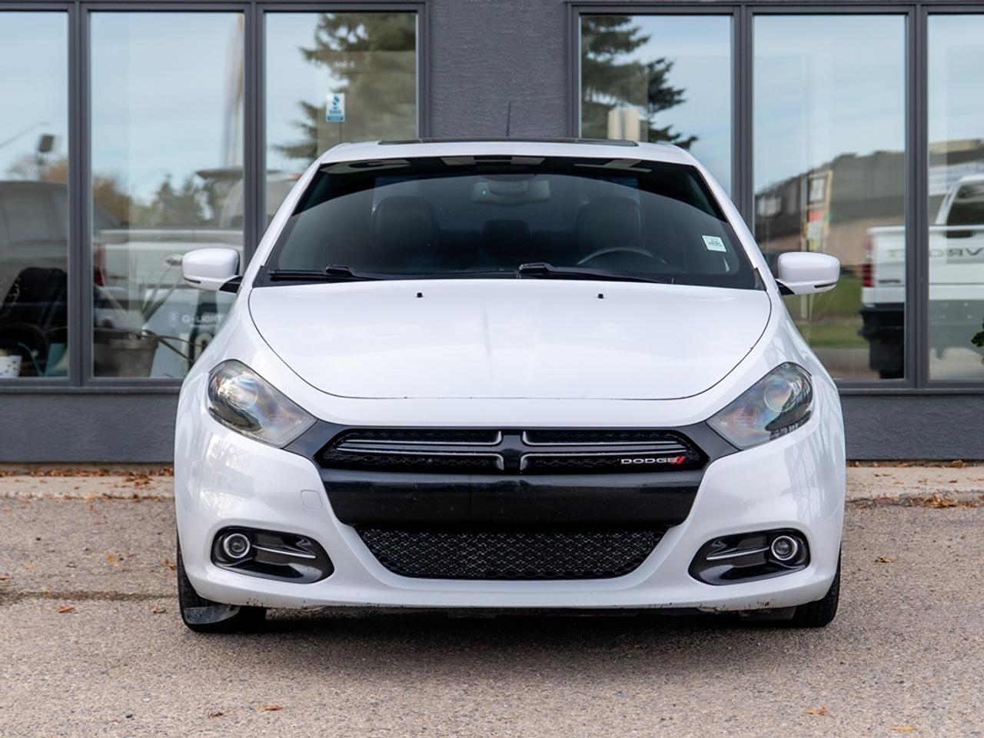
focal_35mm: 81
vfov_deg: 18.2
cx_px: 513
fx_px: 2297
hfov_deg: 24.2
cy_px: 303
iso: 125
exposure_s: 1/200
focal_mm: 50
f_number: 4
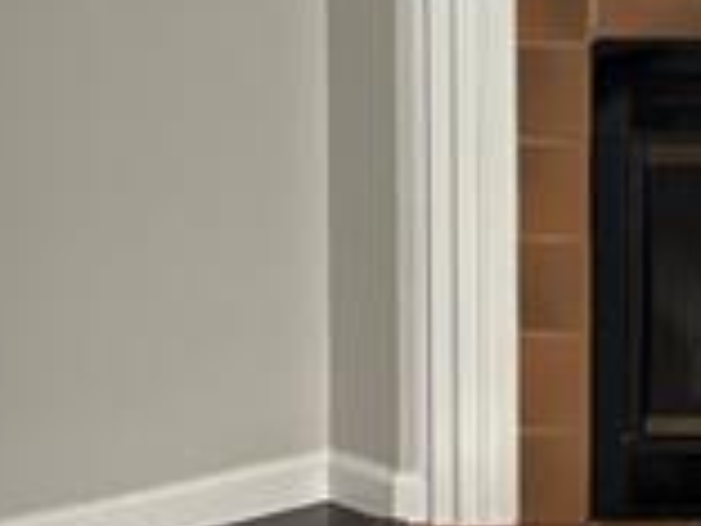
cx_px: 1011
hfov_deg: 11.2
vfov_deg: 8.6
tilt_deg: -7.0
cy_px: 13
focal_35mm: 171
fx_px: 3463
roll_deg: -0.6
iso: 100
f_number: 1.6
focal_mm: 5.96
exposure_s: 1/60
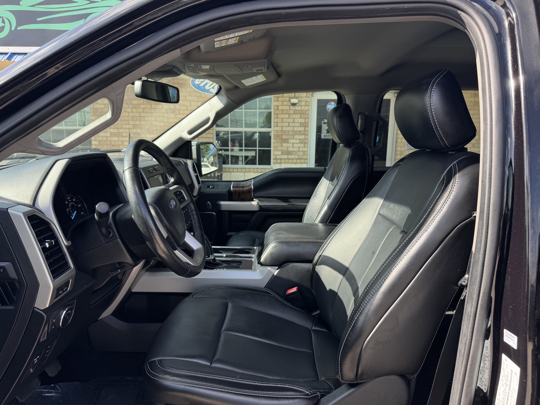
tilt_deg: -11.4
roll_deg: -0.7
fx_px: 374
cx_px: 270
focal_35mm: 24
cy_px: 202
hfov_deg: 71.6
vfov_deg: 56.8
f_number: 1.78
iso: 80
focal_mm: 6.76
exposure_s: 1/730
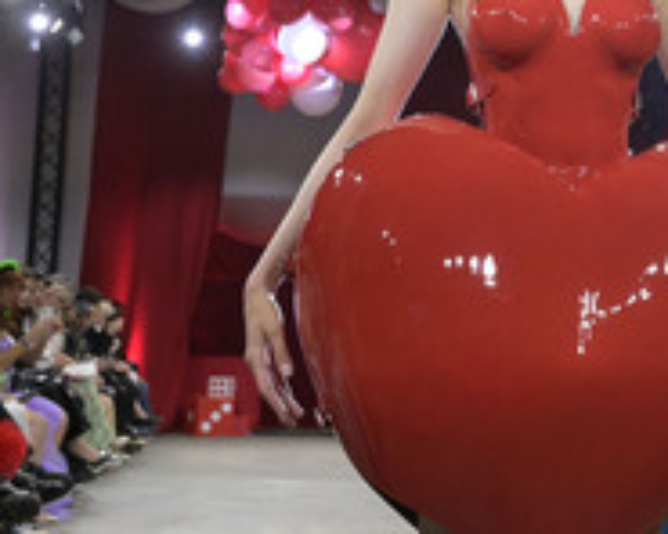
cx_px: 616
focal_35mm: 96
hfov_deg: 19.6
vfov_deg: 15.9
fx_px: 1898
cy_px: 97
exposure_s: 1/1000
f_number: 5
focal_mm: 42
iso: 8000
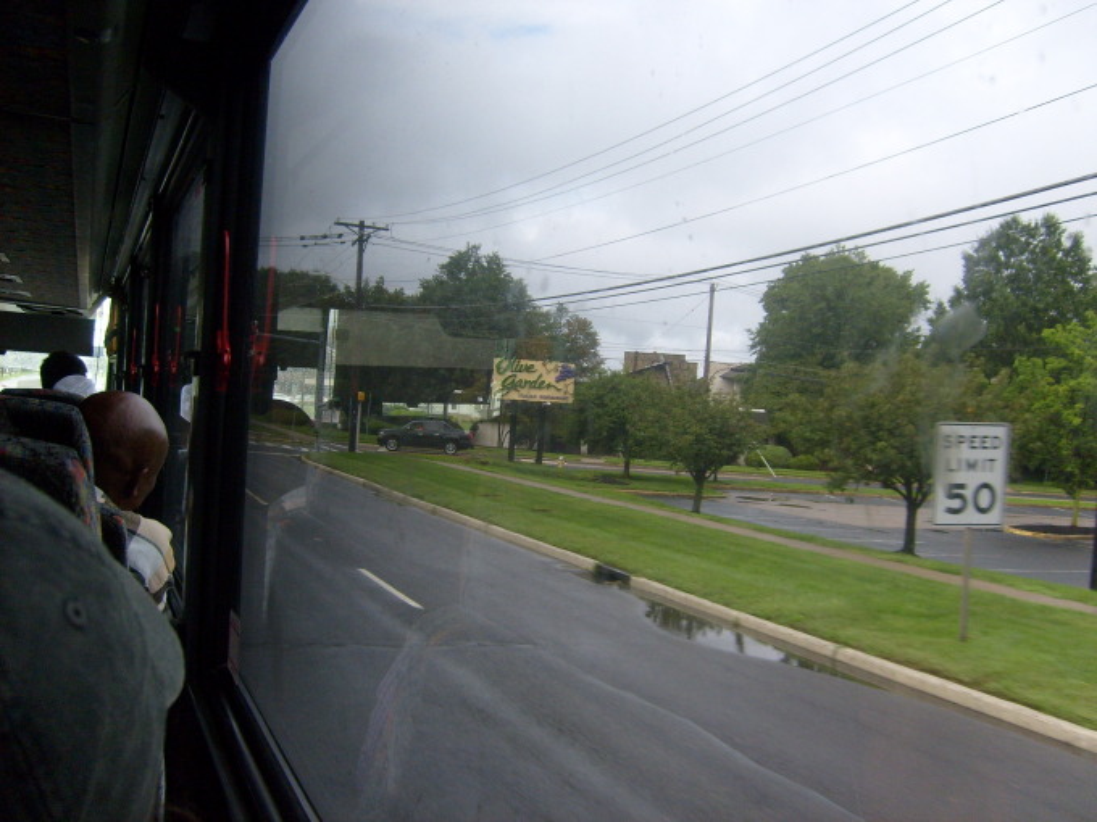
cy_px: 411
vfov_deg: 40.7
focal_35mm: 35
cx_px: 548
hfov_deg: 52.6
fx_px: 1109
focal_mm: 5.8
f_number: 2.8
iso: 80
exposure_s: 1/180
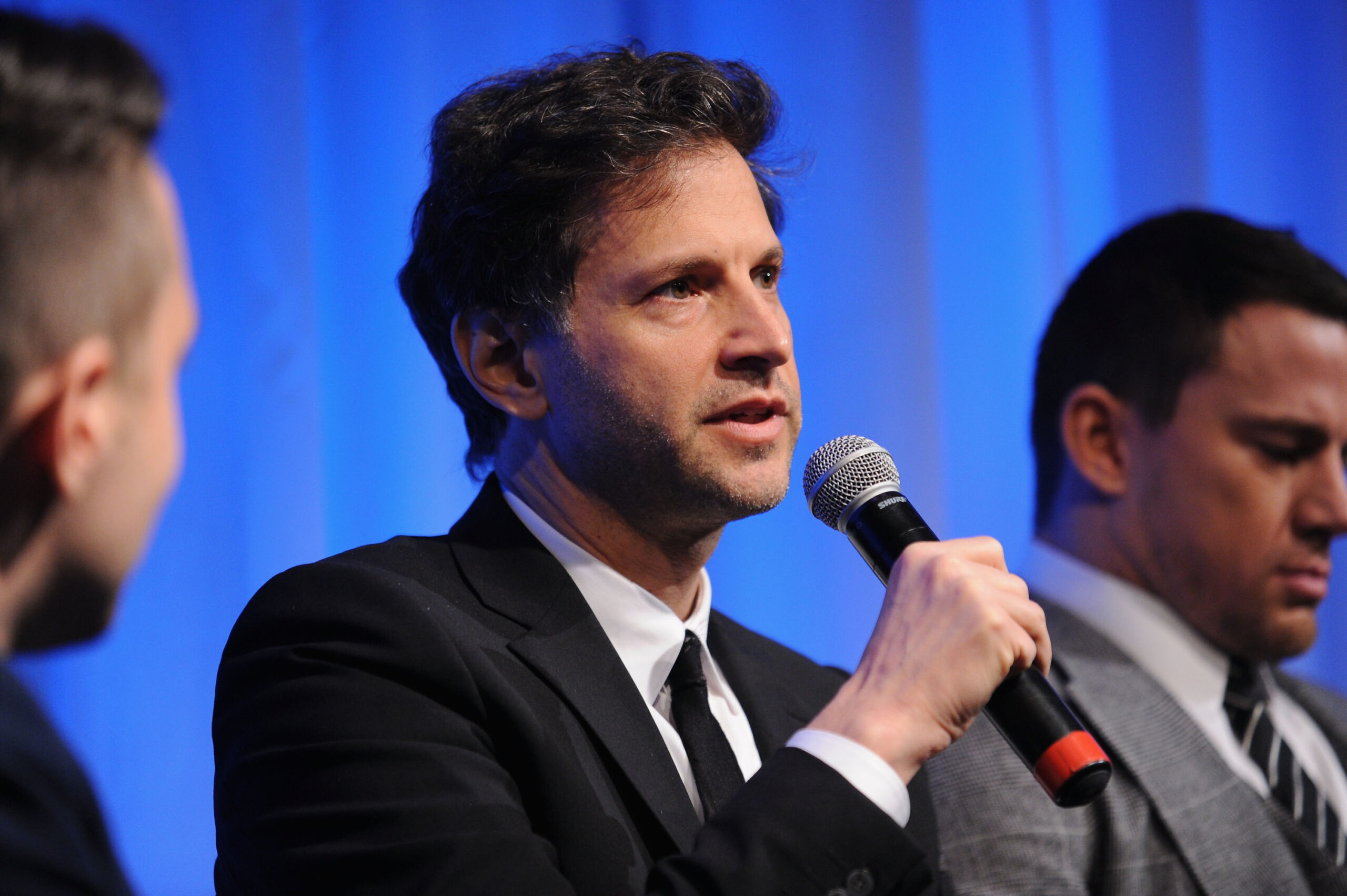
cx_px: 674
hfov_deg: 14.2
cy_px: 448
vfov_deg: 9.4
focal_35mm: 145
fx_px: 5421
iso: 3200
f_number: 3.2
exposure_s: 1/200
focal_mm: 145
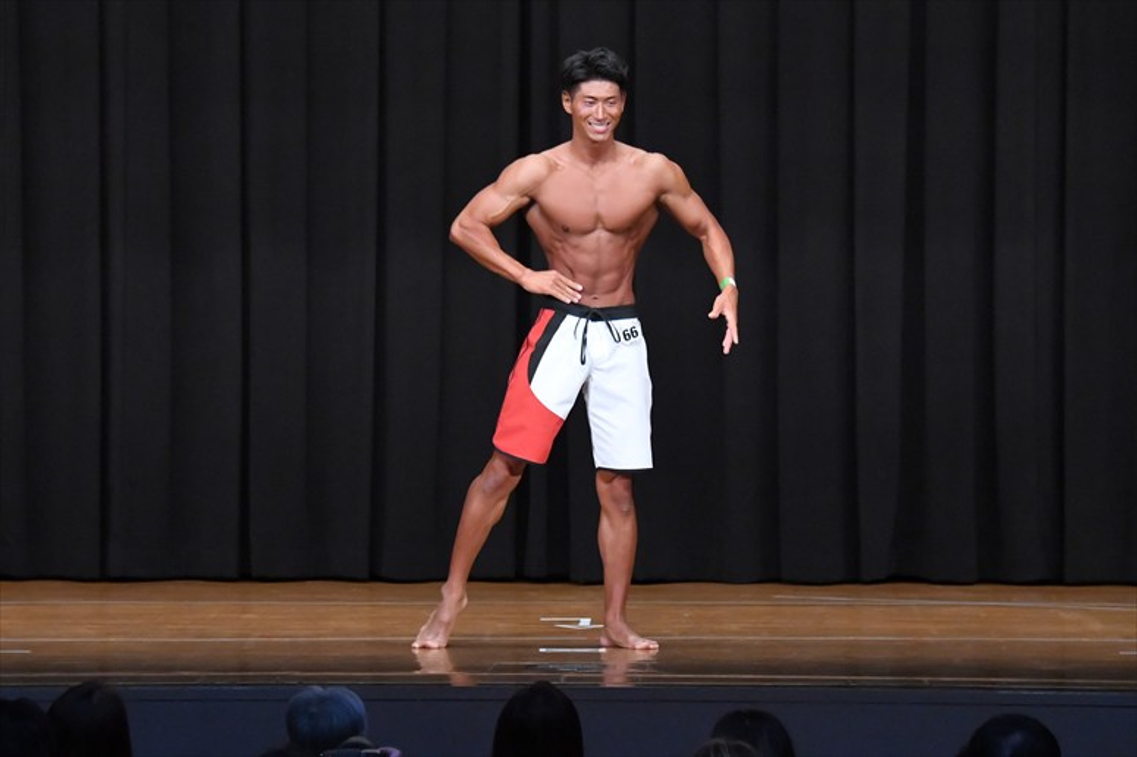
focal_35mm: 202
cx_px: 568
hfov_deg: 10.2
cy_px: 378
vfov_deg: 6.8
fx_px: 6377
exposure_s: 1/400
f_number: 5.6
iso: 8000
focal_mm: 135
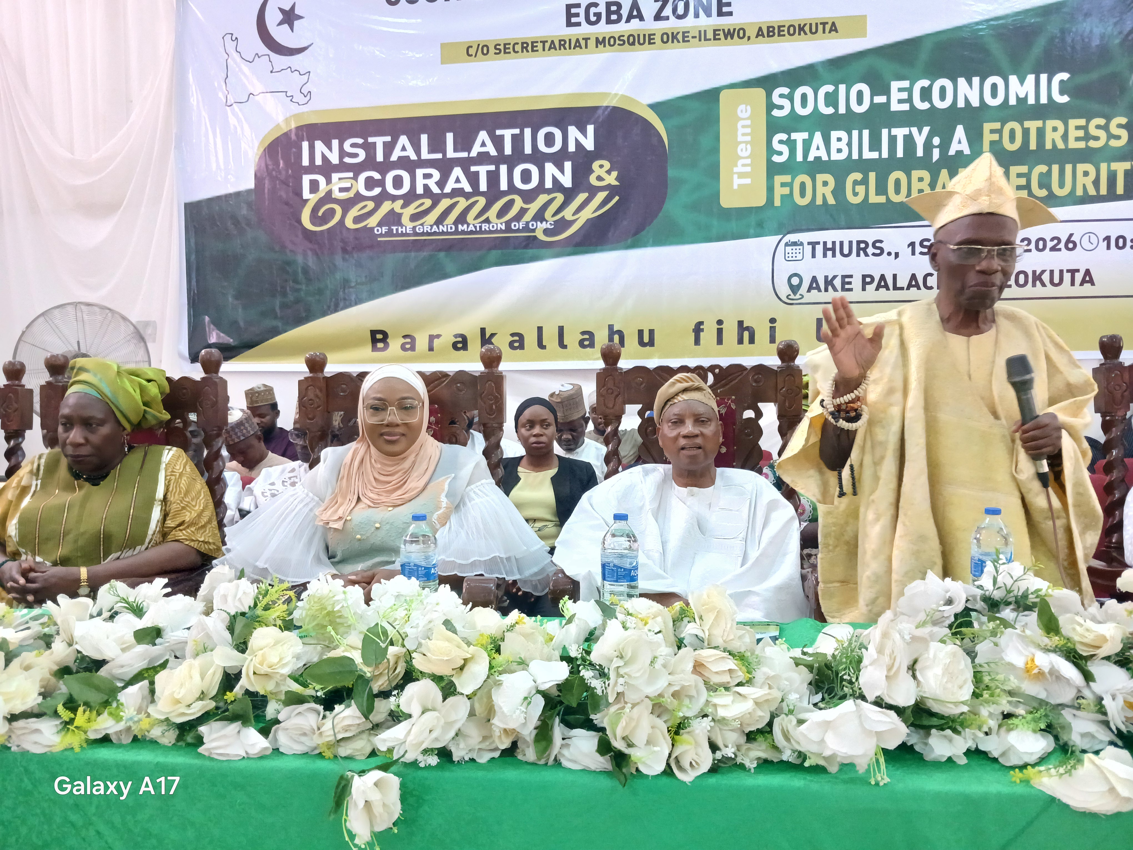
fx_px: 884
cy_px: 425
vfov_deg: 51.4
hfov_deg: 65.3
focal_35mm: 27
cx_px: 566
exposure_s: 1/25
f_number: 1.8
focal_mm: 3.98
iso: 500
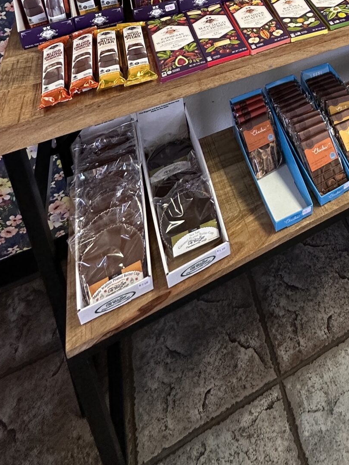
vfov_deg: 40.6
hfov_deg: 38.4
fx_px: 443
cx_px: 344
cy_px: -81
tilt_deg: -19.6
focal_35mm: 33
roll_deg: -0.5
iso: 200
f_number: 2.2
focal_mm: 2.22
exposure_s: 1/120
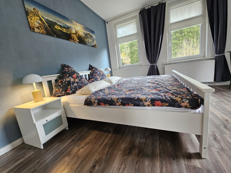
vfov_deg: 89.9
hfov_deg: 106.2
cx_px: 116
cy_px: 86
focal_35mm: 13
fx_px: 87
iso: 80
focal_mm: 2.2
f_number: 2.2
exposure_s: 1/50
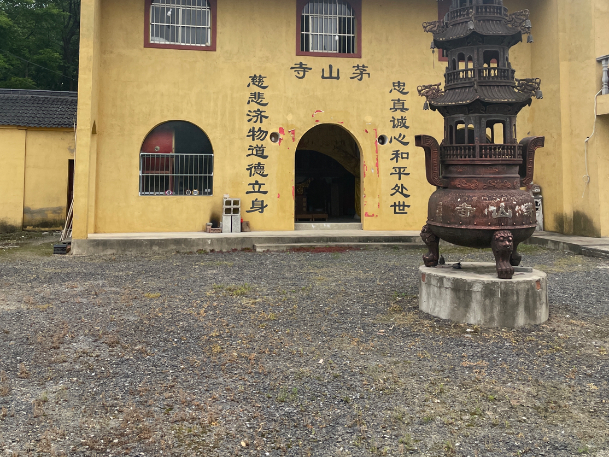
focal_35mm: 35
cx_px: 303
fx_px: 616
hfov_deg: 52.6
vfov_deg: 40.1
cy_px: 145
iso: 50
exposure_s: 1/1984
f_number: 1.6
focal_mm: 4.2
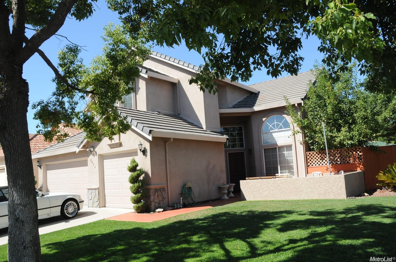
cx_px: 198
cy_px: 131
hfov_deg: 67.5
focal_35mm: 27
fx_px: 297
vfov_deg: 47.8
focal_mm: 18
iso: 800
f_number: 11
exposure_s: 1/500
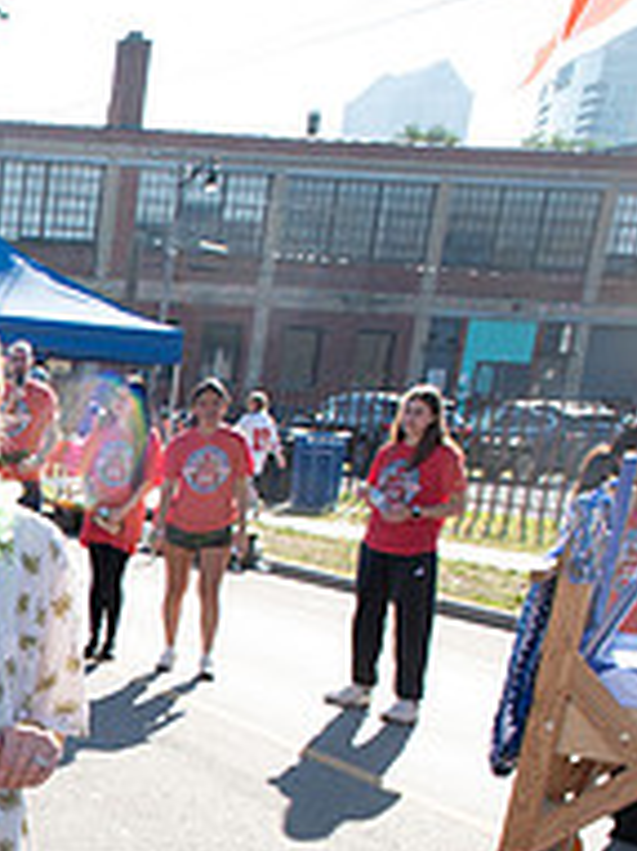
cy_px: 838
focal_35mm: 70
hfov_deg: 16.3
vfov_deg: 26.4
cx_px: -619
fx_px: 1719
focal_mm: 24
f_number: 9
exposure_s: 1/125
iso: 250
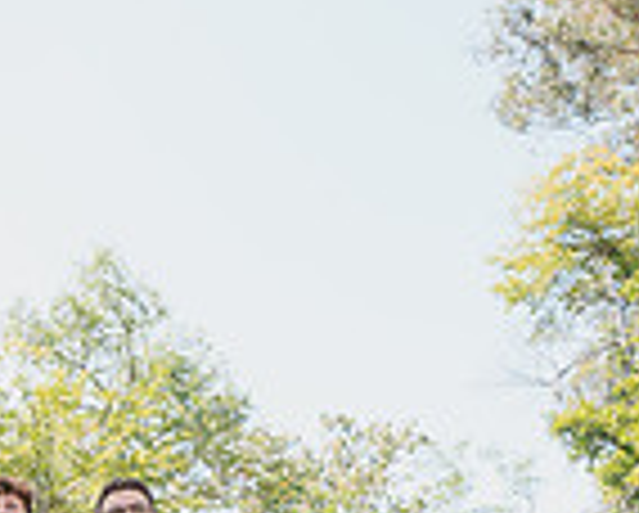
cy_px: 664
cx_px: -216
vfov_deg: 20.3
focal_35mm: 69
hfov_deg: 23.8
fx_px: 1307
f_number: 3.5
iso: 200
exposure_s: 1/200
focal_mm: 18
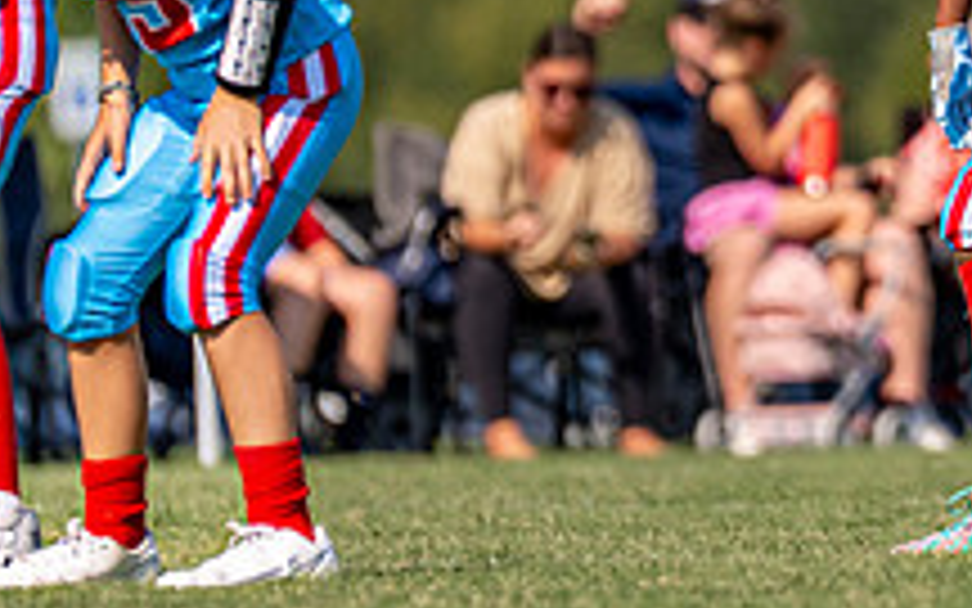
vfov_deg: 1.3
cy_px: -183
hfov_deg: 2.1
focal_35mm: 987
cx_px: 997
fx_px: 26146
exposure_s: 1/3200
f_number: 2.8
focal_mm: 200
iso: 125
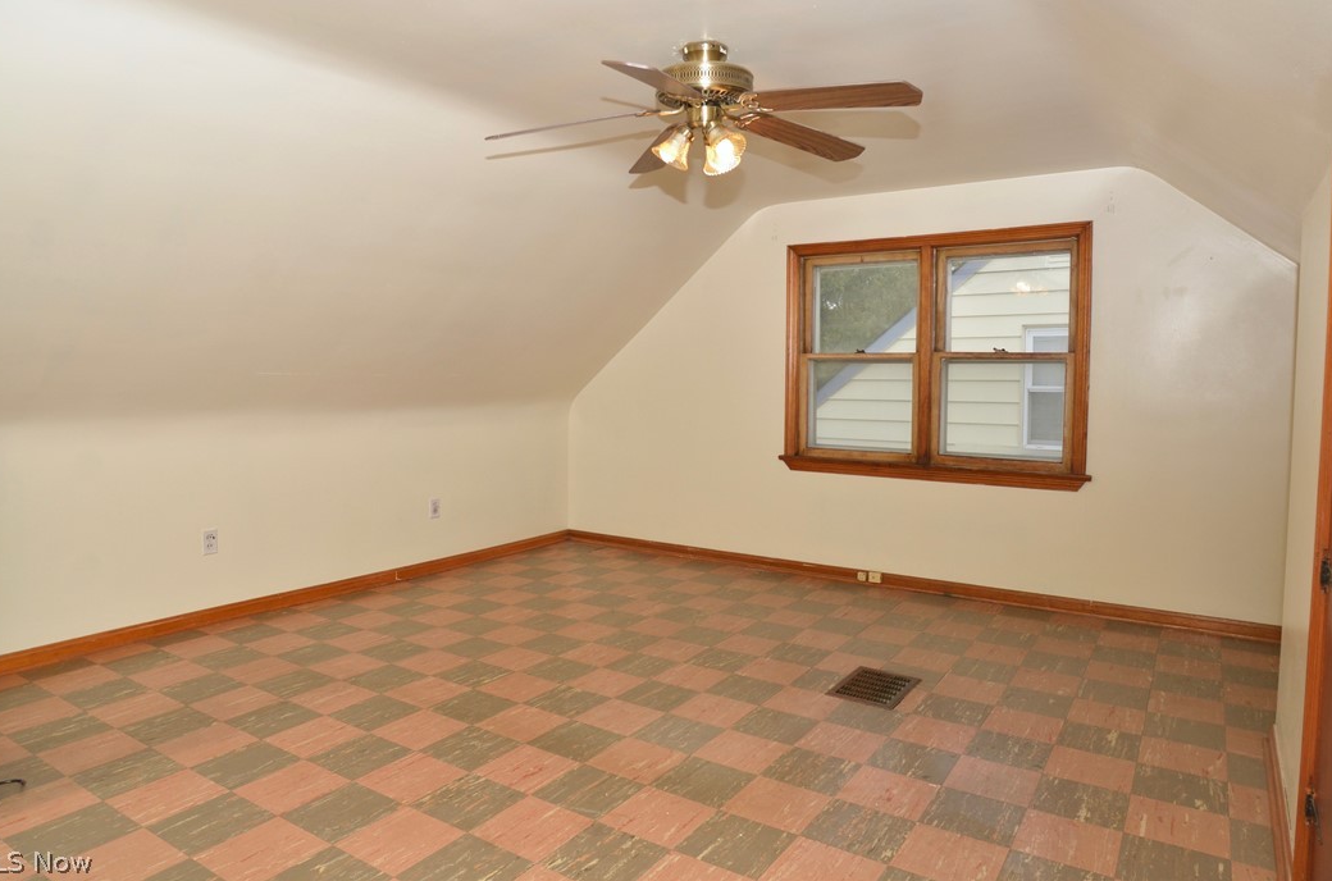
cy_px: 421
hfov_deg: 78.7
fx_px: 812
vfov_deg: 56.9
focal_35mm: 22
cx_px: 659
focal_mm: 14
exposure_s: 1/250
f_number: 5.6
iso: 320
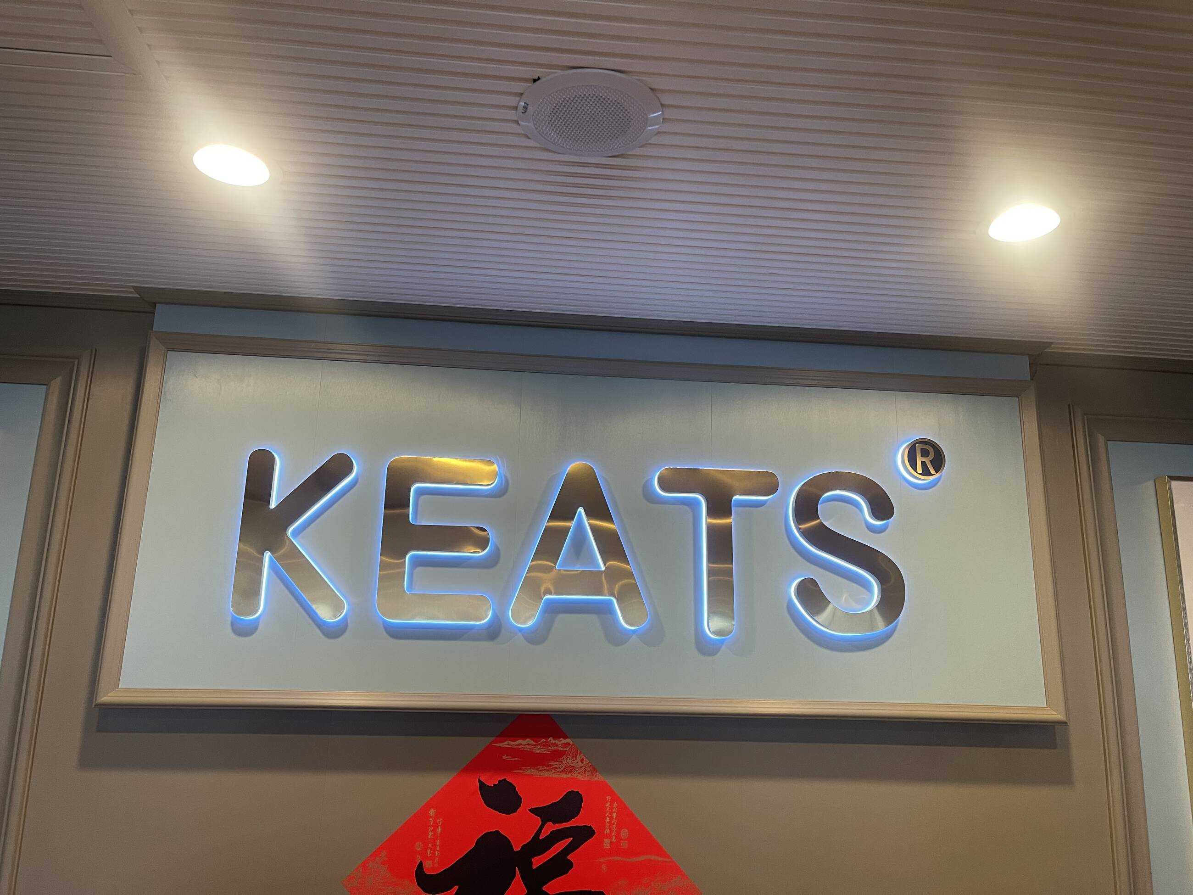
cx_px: 596
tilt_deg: +13.2
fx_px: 896
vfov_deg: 53.1
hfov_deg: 67.3
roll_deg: -2.6
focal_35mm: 26
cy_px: 448
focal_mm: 5.1
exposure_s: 1/100
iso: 125
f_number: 1.6
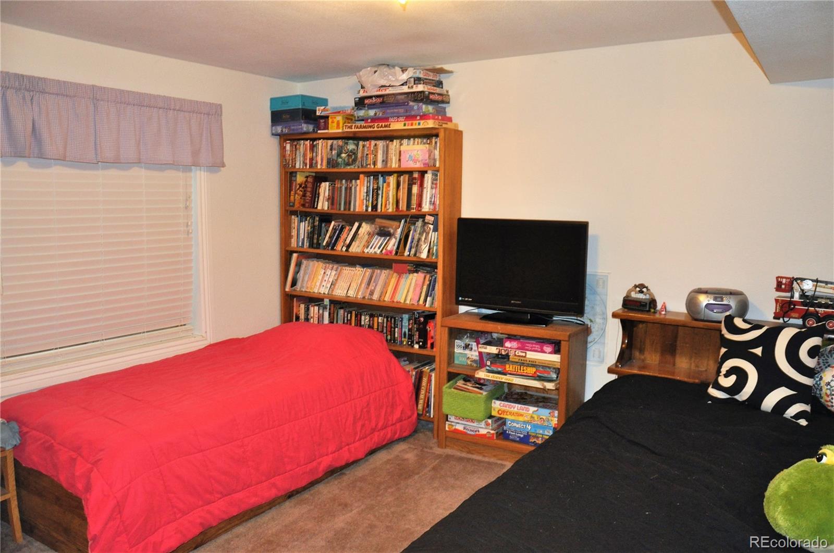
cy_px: 276
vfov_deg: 47.8
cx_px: 417
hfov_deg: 67.5
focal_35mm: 27
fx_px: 624
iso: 800
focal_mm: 18
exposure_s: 1/60
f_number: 3.5
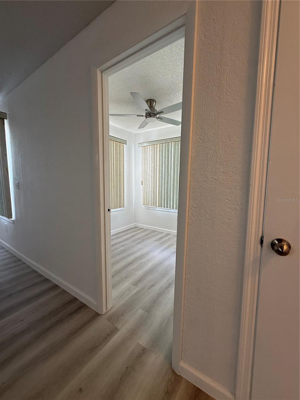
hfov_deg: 85.7
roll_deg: -1.0
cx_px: 150
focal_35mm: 14
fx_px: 162
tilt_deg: -4.9
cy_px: 200
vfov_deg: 102.1
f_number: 2.2
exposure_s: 1/120
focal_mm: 2.22
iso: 160
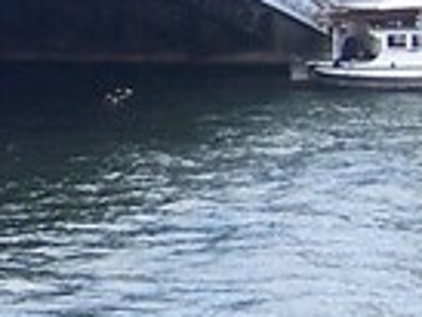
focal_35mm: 280
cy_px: -145
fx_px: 3416
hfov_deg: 6.9
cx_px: -362
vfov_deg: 5.3
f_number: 2.8
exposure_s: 1/400
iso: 80
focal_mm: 6.2
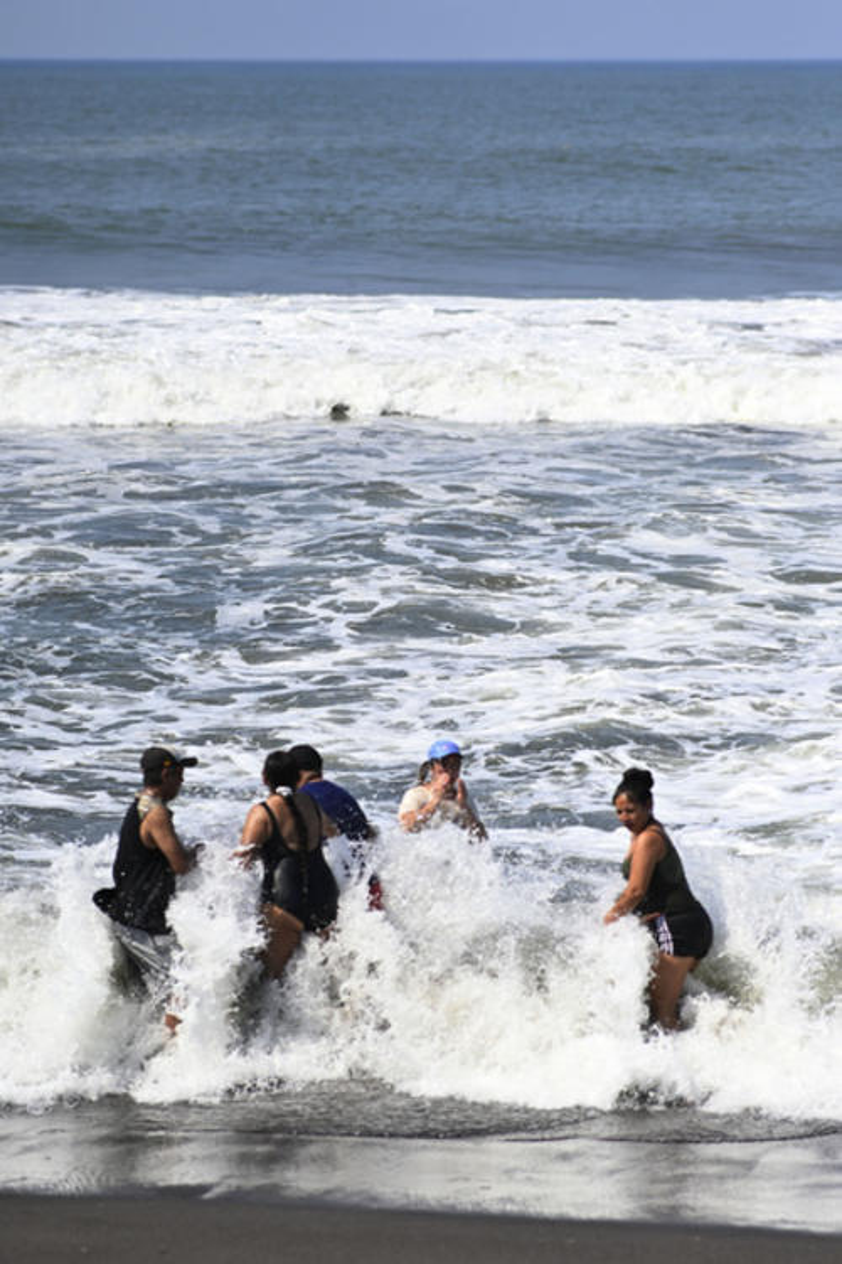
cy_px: 632
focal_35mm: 128
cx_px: 421
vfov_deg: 16.1
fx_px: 4473
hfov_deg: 10.8
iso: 100
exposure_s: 1/4000
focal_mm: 85
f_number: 2
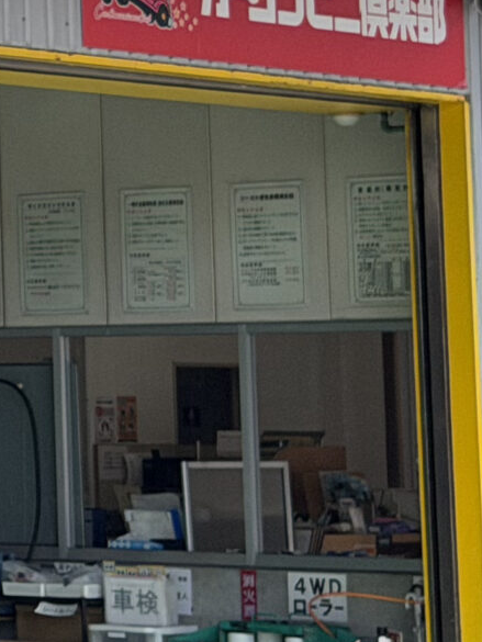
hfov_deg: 6.6
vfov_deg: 9.4
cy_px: -4
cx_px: -833
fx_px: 3897
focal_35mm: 210
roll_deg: +0.7
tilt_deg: +6.6
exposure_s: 1/3096
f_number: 1.78
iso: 100
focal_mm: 6.76
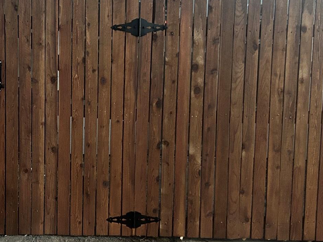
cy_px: 108
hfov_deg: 33.1
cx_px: 81
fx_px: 532
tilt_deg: -6.8
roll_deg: -1.0
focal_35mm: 57
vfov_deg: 25.7
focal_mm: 5.7
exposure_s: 1/32
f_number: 1.5
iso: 640
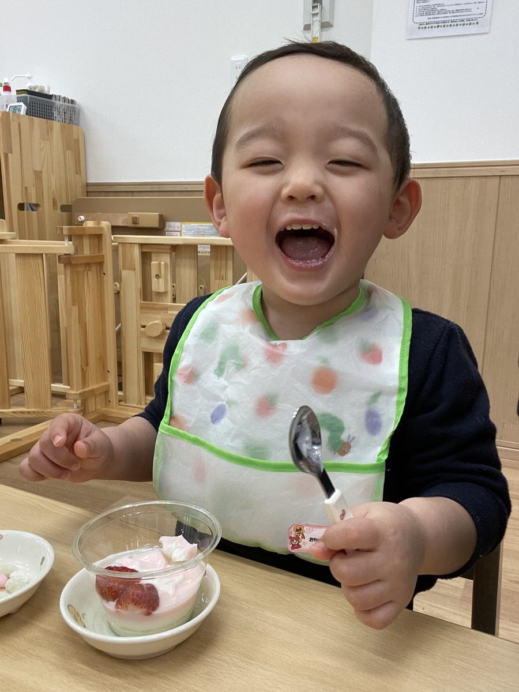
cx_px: 260
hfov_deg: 46.8
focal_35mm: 30
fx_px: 600
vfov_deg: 60.0
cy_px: 346
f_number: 2.2
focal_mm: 2.71
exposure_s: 1/60
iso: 100
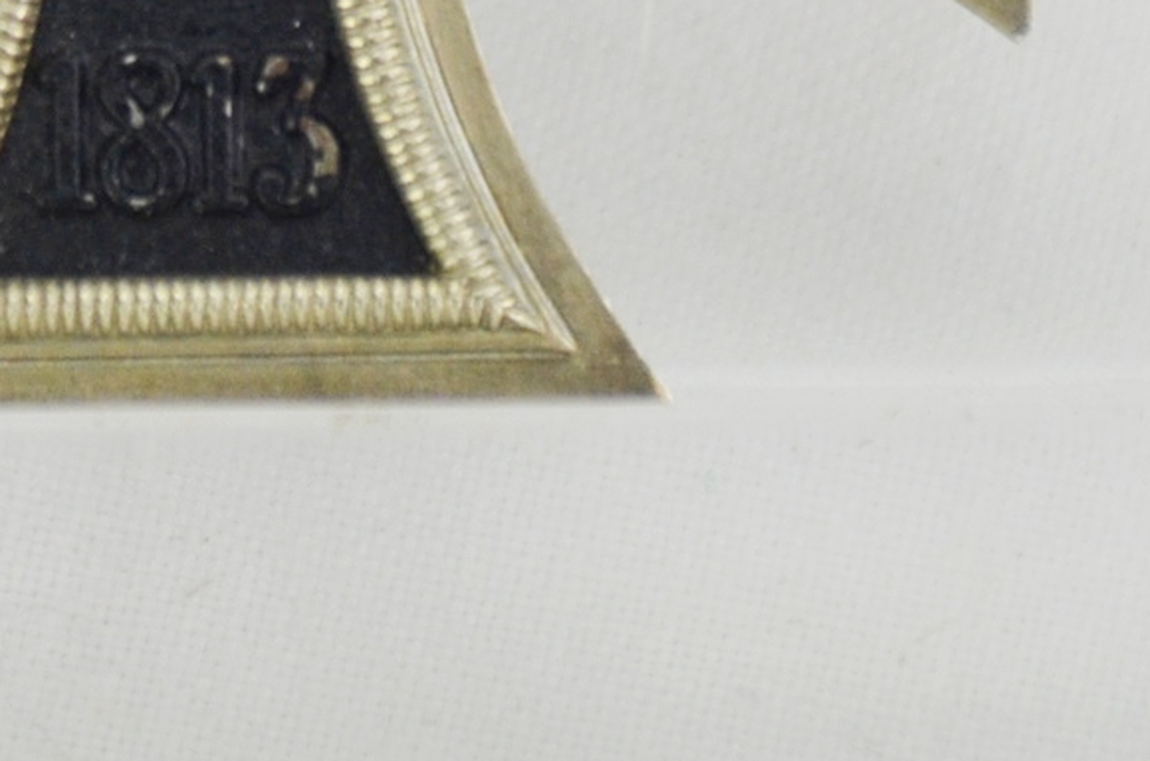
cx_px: 91
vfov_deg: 1.6
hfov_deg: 2.4
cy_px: -541
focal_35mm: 860
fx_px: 27416
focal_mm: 135
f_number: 5.6
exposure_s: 1/250
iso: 640
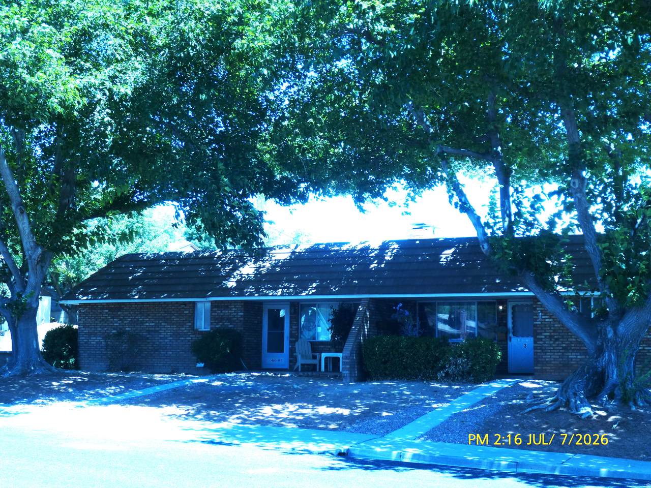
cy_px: 244
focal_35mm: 48
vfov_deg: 30.3
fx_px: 903
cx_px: 326
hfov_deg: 39.7
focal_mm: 8.6
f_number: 4
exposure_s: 1/320
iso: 100
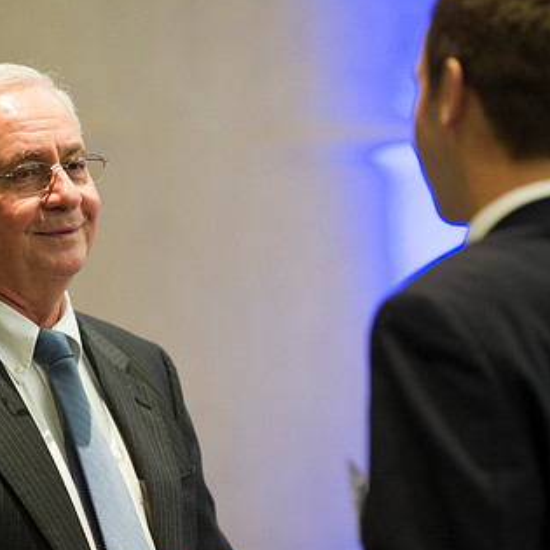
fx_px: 4782
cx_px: 138
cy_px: 290
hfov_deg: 6.6
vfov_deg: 6.6
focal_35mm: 266
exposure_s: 1/40
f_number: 2.8
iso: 2500
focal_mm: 170
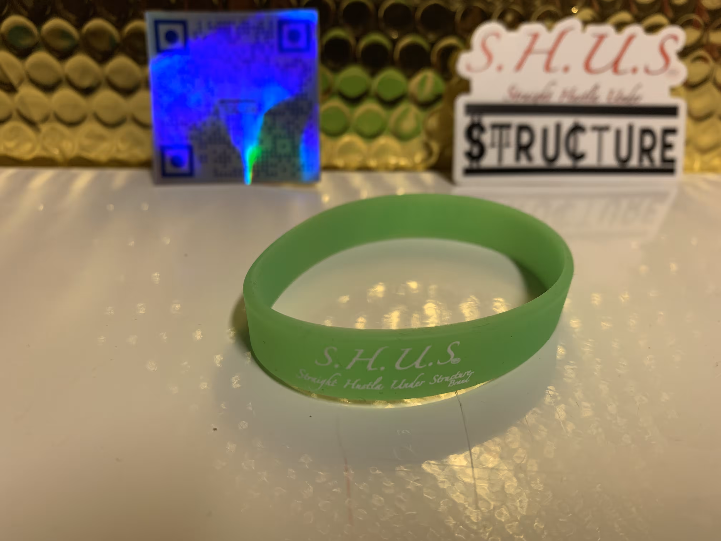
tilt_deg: -24.2
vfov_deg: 53.1
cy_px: 270
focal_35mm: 26
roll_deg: -1.6
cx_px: 360
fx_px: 542
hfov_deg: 67.3
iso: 125
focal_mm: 4.25
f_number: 1.8
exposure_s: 1/60
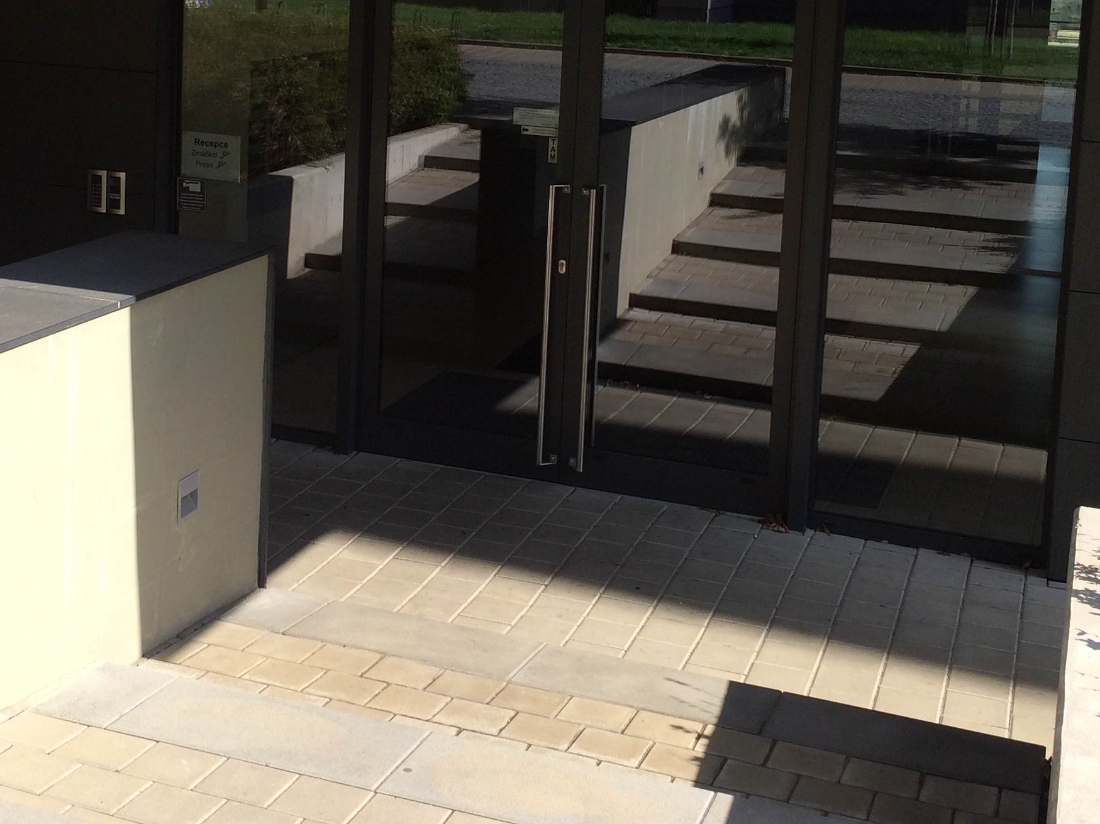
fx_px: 1779
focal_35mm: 56
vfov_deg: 25.5
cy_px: 139
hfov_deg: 34.2
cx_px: 424
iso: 32
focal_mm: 4.12
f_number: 2.2
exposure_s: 1/977
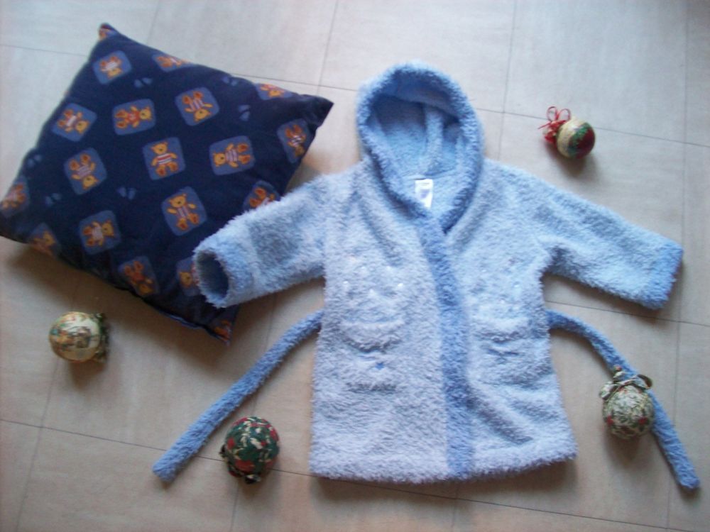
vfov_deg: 39.7
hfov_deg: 51.4
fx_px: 738
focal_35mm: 36
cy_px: 266
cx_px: 355
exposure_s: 1/16.1
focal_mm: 6
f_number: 2.7
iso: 160
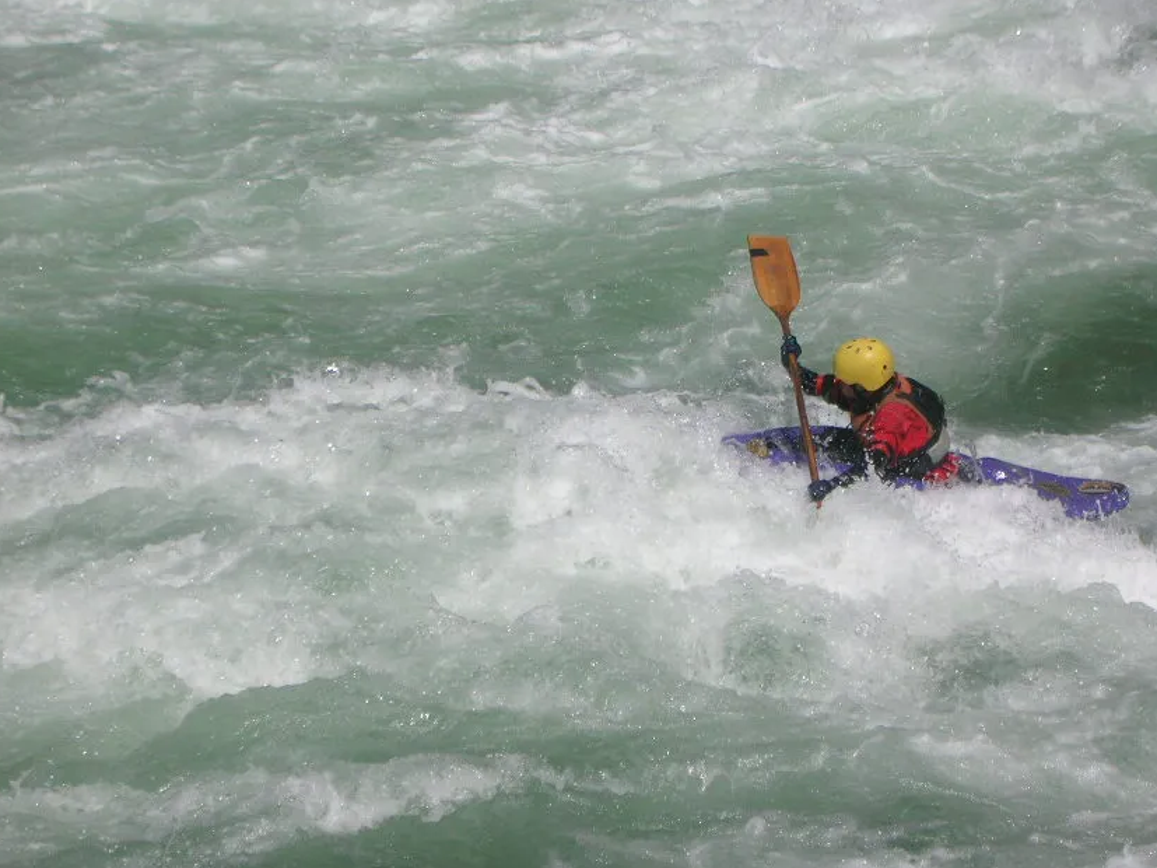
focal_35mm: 130
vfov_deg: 11.4
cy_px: 479
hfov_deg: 15.2
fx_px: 4344
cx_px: 652
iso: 50
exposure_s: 1/864
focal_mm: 17.4
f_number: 4.9
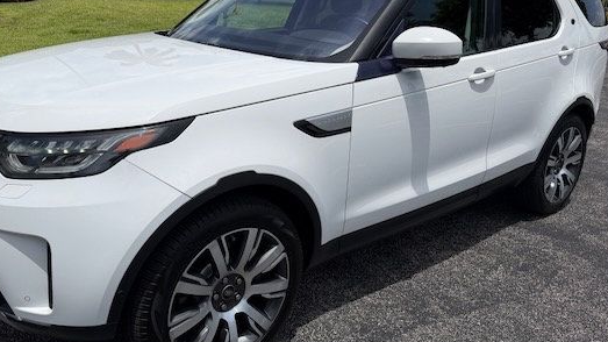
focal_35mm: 32
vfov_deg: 36.6
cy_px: 148
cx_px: 271
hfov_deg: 60.9
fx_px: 516
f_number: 1.78
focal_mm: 6.76
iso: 80
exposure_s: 1/11905
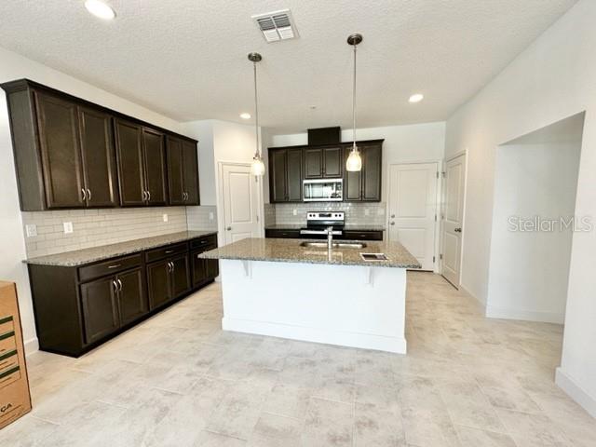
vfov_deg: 85.7
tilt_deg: -4.5
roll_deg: +0.5
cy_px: 224
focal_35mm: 14
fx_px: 241
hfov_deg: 102.1
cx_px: 298
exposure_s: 1/120
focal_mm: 2.22
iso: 125
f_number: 2.2
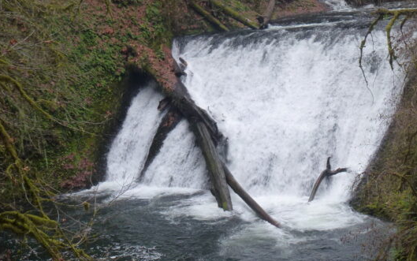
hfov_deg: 25.8
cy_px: 126
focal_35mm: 80
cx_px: 257
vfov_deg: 16.3
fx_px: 909
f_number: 4.3
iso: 160
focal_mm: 9.4
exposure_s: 1/100
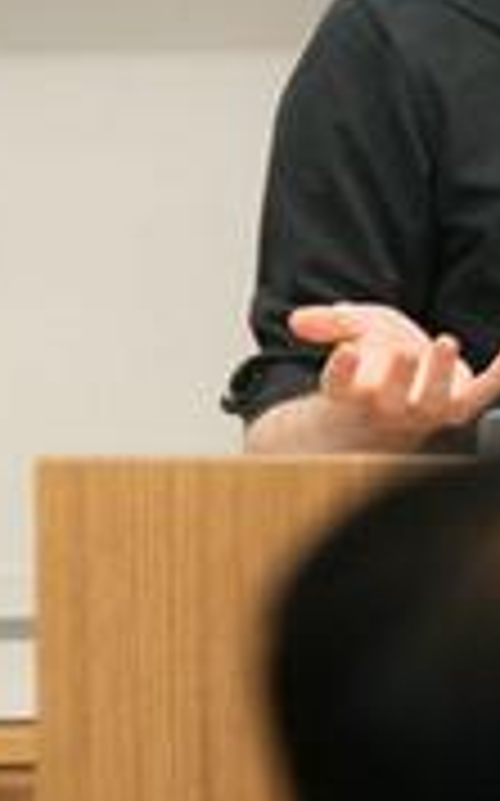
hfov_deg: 1.2
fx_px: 23432
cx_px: 377
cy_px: -108
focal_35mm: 1073
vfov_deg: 2.0
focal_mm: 200
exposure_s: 1/200
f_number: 2.8
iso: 400
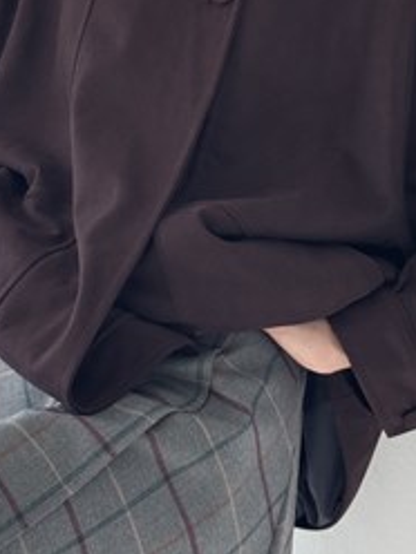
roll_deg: +1.4
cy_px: 10
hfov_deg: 14.4
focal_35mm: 103
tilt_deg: -5.0
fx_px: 1650
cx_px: 206
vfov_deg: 18.6
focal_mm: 6.76
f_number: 1.78
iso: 100
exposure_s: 1/169
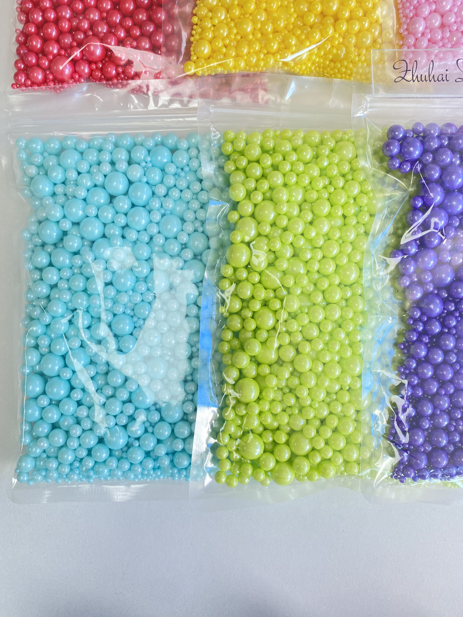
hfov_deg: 49.7
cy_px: 317
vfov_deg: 63.4
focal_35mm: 28
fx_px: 499
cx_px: 221
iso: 100
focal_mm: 4.25
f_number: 1.8
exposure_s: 1/121
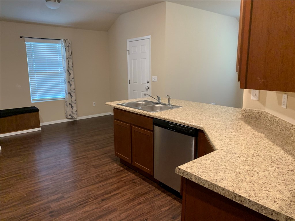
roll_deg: +0.3
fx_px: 222
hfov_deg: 67.3
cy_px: 110
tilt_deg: -6.0
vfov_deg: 53.1
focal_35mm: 26
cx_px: 148
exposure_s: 1/60
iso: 320
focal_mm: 4.25
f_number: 1.8
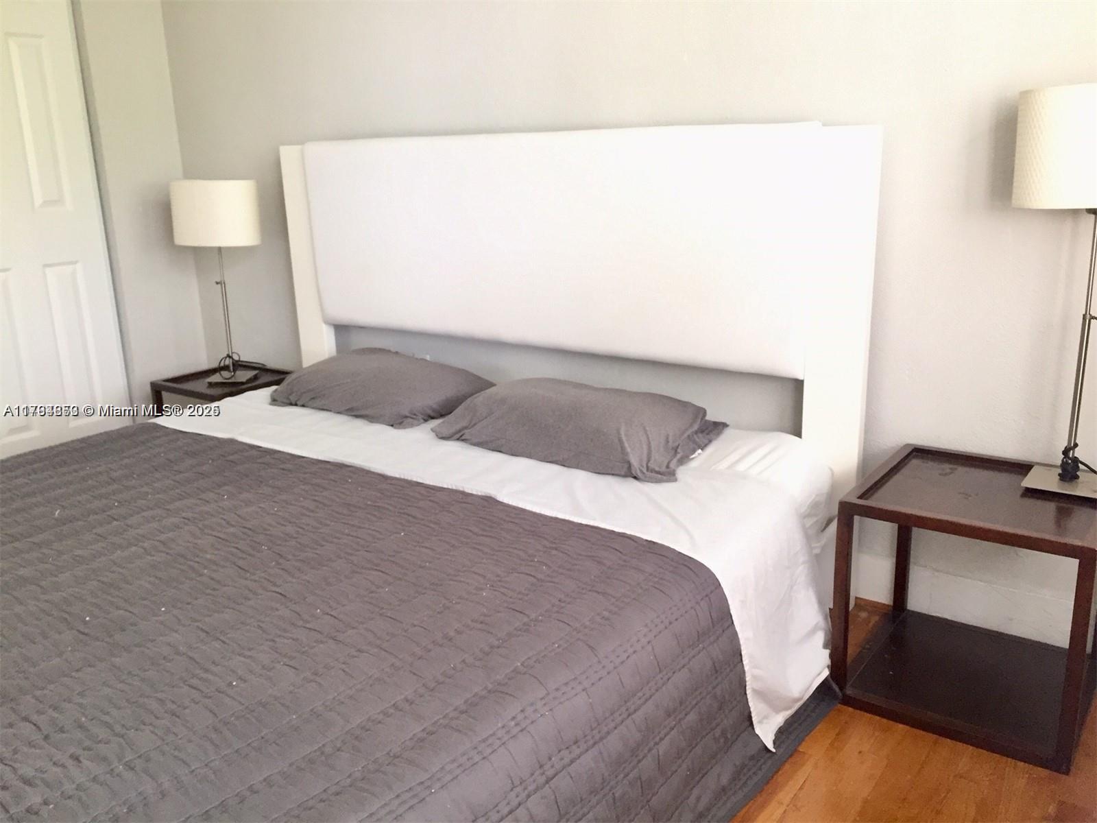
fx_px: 919
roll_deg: +1.9
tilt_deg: -15.0
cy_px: 412
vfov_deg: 48.2
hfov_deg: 61.7
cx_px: 548
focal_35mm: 29
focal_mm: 4.15
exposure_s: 1/30
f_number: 2.2
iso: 100
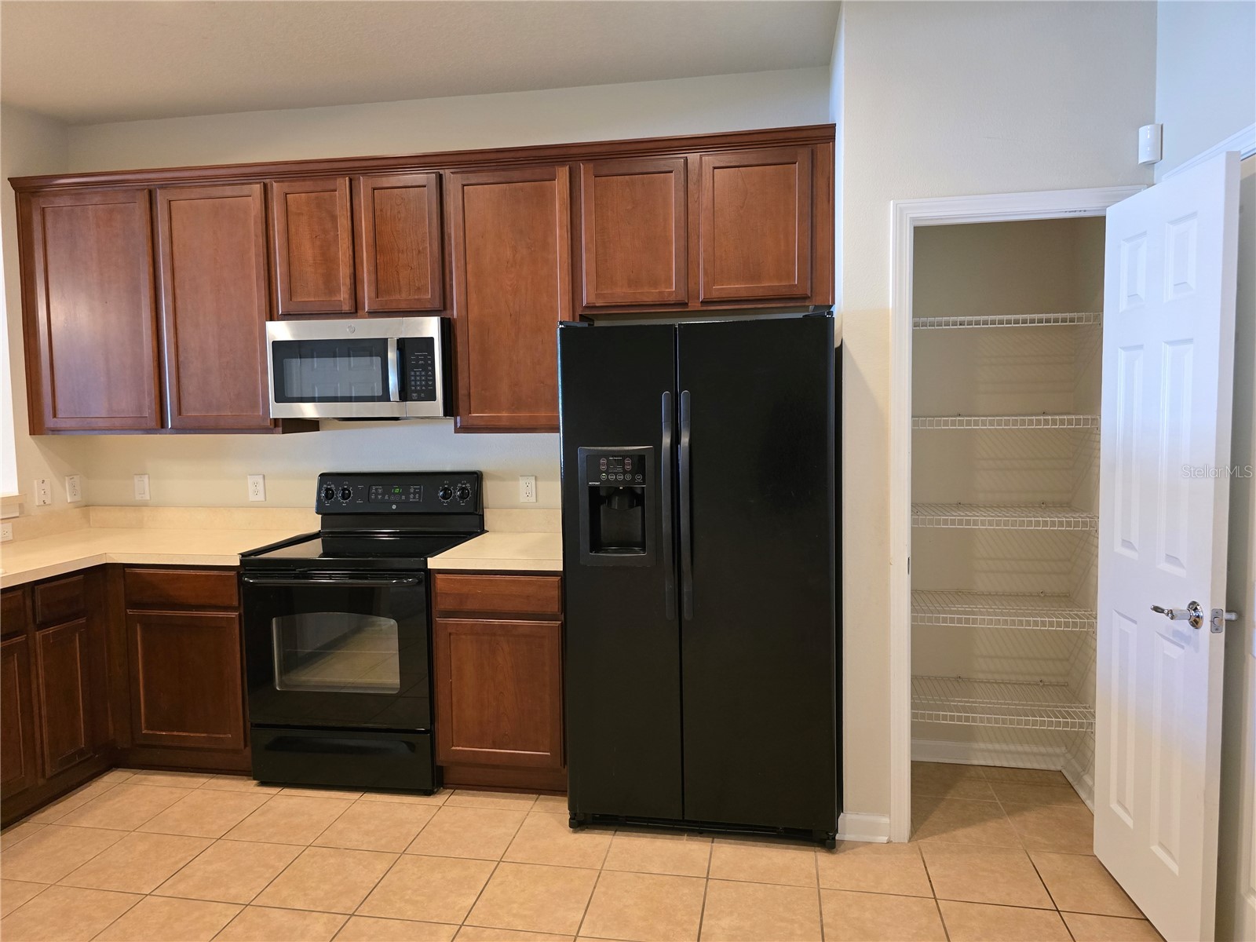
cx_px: 628
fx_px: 835
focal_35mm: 23
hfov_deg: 73.9
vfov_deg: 58.9
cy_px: 471
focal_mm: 6.3
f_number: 1.7
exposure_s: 1/120
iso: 800
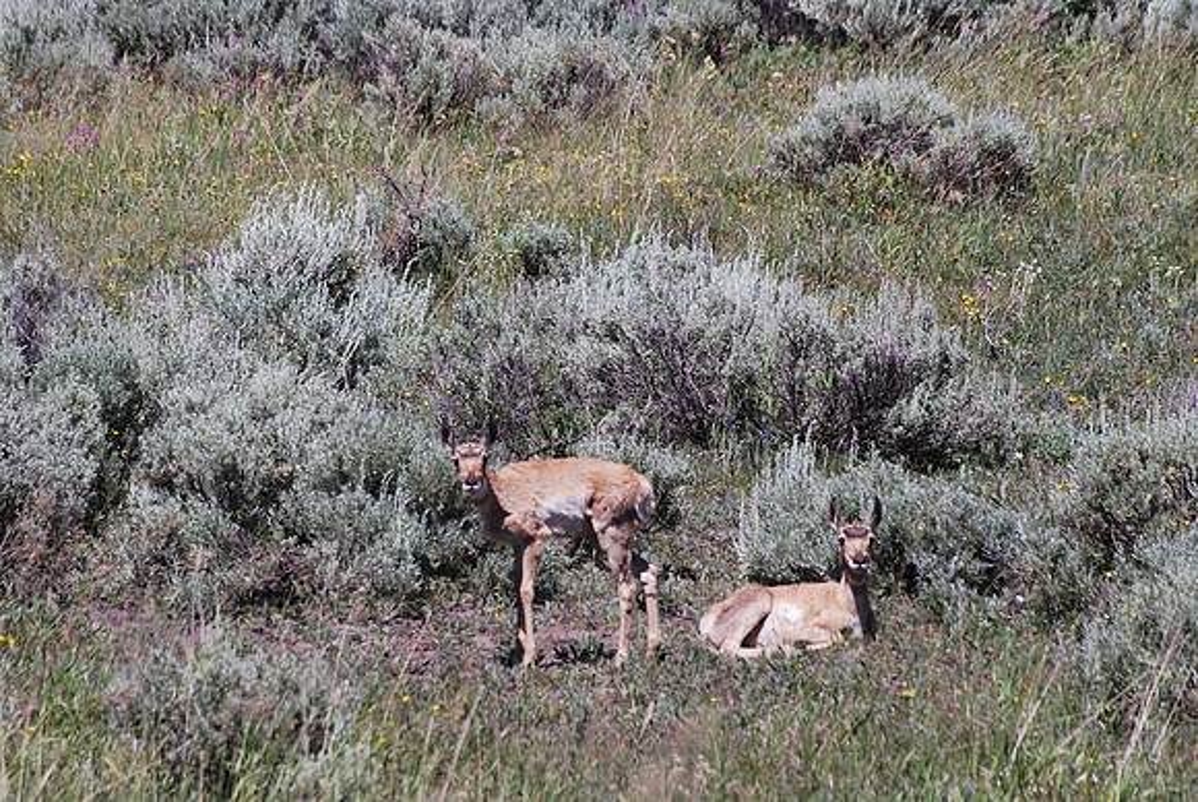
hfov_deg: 4.6
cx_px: 599
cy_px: 401
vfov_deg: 3.1
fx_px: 14990
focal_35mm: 450
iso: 180
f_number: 10
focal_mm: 300
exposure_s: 1/250
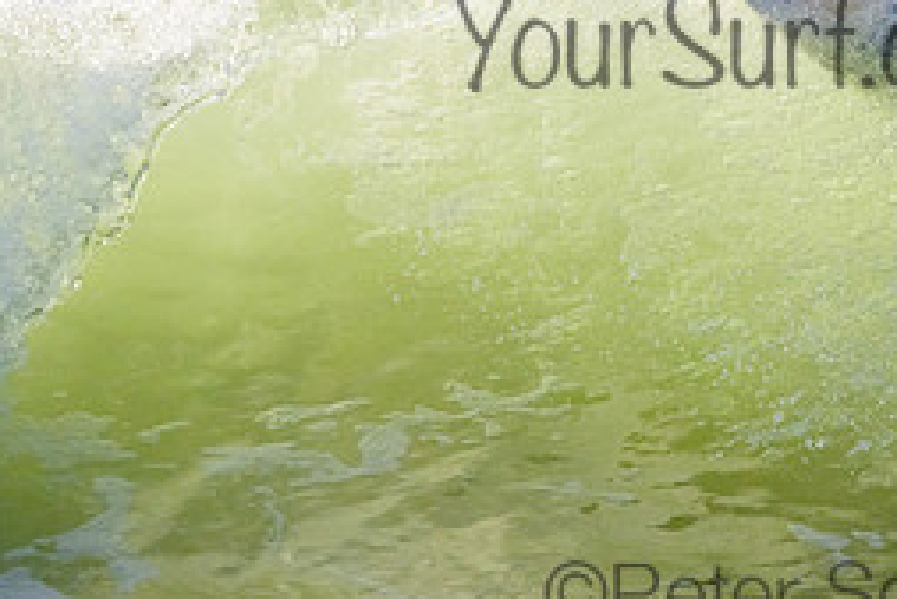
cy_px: -63
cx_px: 831
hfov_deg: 1.0
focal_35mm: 2018
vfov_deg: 0.7
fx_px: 50308
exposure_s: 1/2000
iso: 1600
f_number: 11
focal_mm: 800
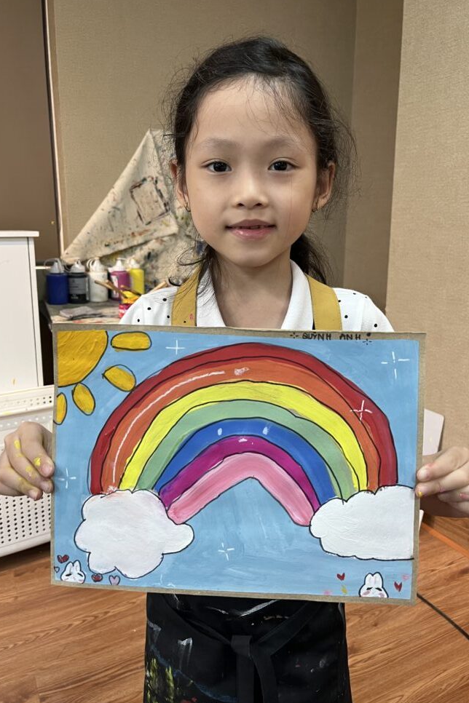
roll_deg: -0.2
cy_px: 343
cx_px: 240
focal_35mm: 28
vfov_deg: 65.5
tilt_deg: -12.2
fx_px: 547
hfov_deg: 46.4
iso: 80
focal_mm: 5.1
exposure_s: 1/50
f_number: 1.6
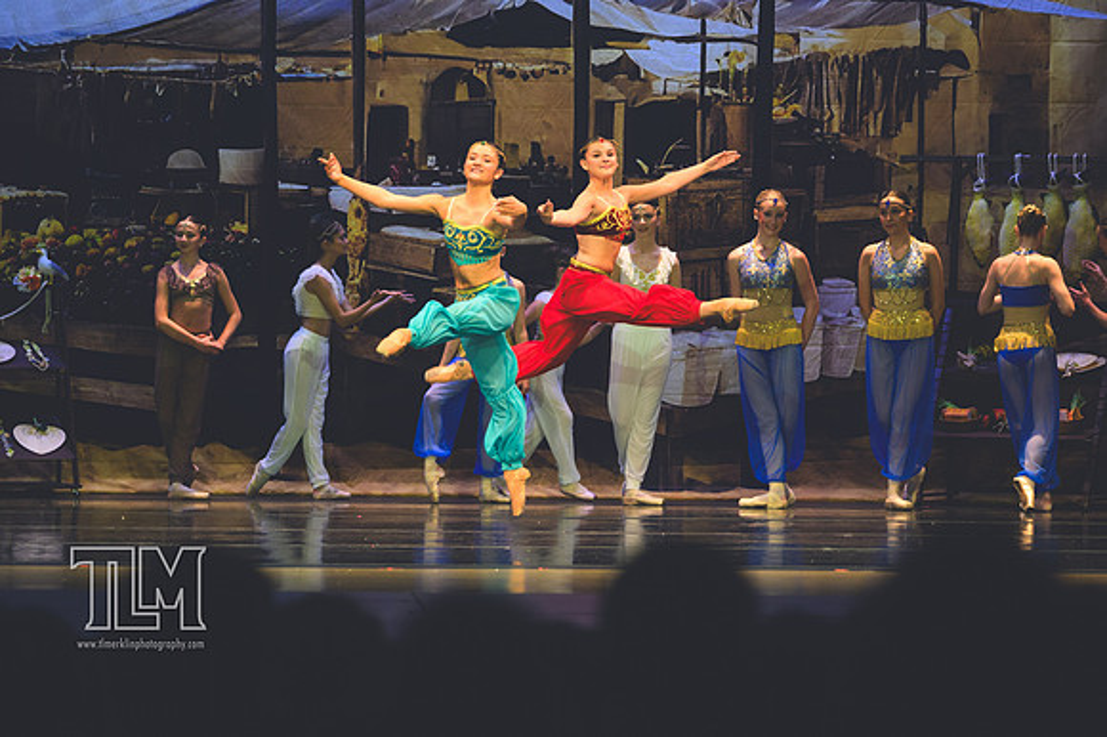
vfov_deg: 6.8
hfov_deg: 10.2
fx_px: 6208
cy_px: 368
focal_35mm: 202
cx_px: 554
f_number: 2.8
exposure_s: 1/500
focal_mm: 135
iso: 1800
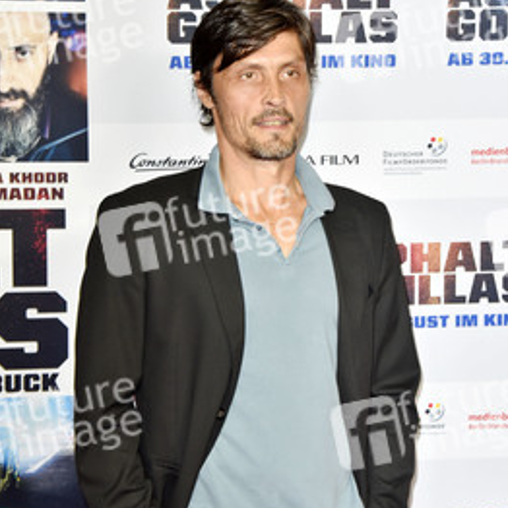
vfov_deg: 12.8
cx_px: 254
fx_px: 2258
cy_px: 328
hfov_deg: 12.8
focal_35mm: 136
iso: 1250
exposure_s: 1/125
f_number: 5.6
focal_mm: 105
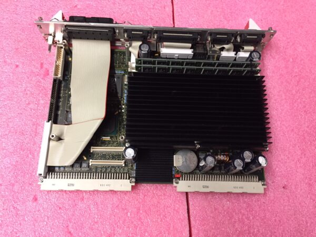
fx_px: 265
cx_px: 158
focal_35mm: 29
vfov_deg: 48.2
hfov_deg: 61.7
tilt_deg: -69.9
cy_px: 118
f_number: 2.2
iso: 200
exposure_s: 1/30
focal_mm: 4.15
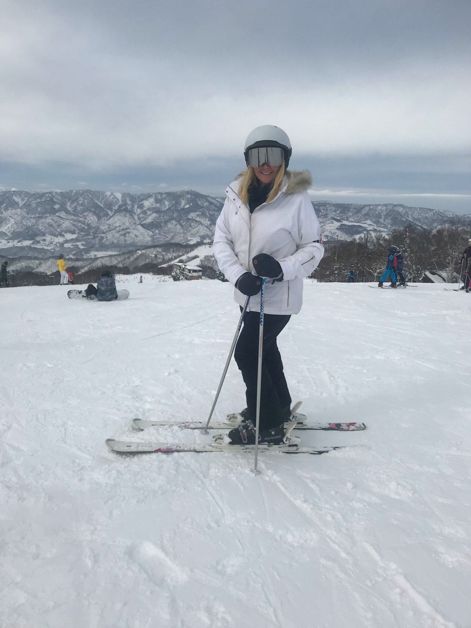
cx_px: 236
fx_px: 508
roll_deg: -2.0
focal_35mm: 28
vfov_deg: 63.4
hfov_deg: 49.7
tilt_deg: -12.9
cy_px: 314
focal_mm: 3.99
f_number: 1.8
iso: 20
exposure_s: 1/5319
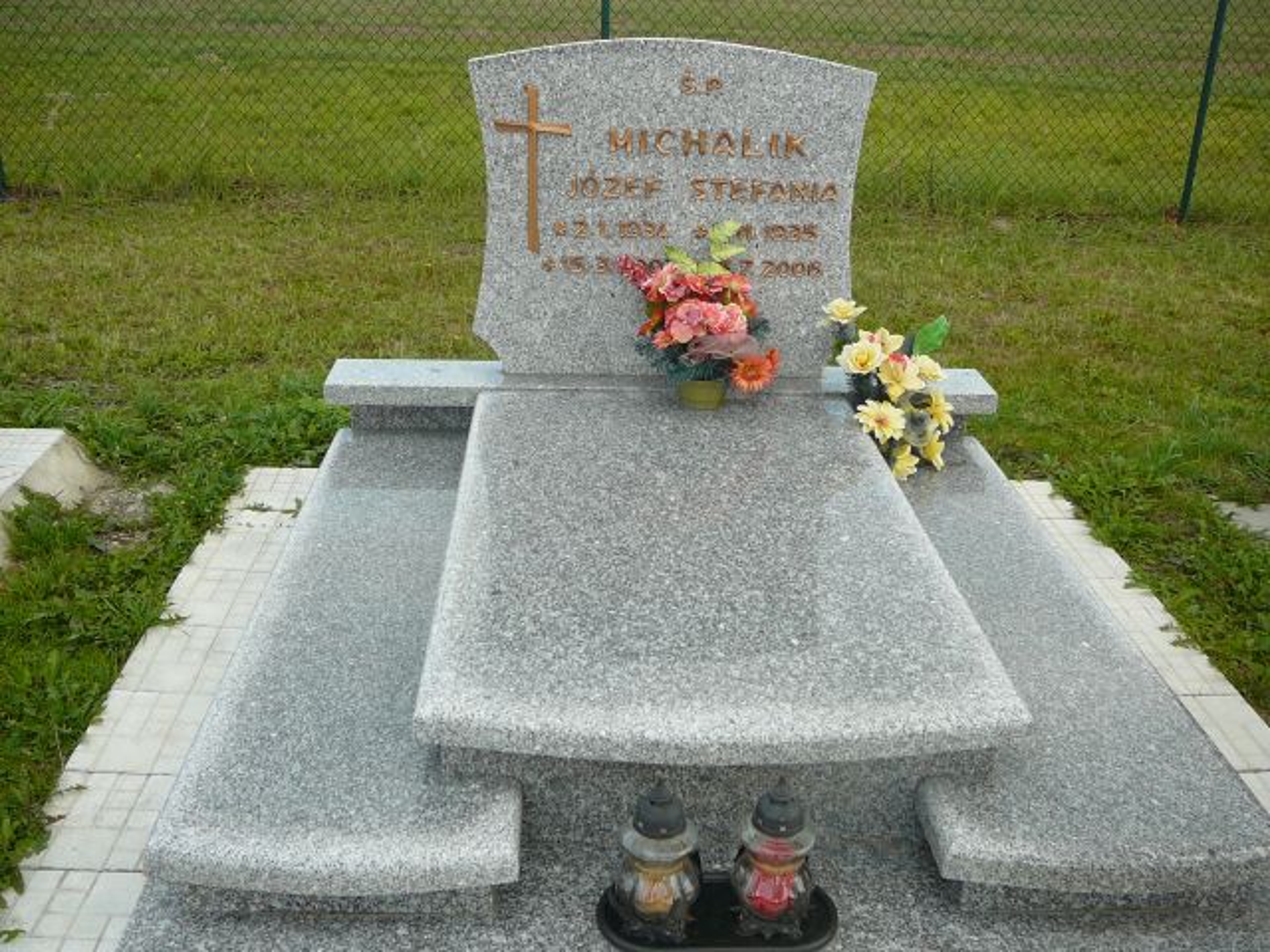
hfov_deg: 52.6
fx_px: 1284
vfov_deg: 40.7
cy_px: 476
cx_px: 635
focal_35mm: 35
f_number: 2.8
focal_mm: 5.2
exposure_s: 1/400
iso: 80
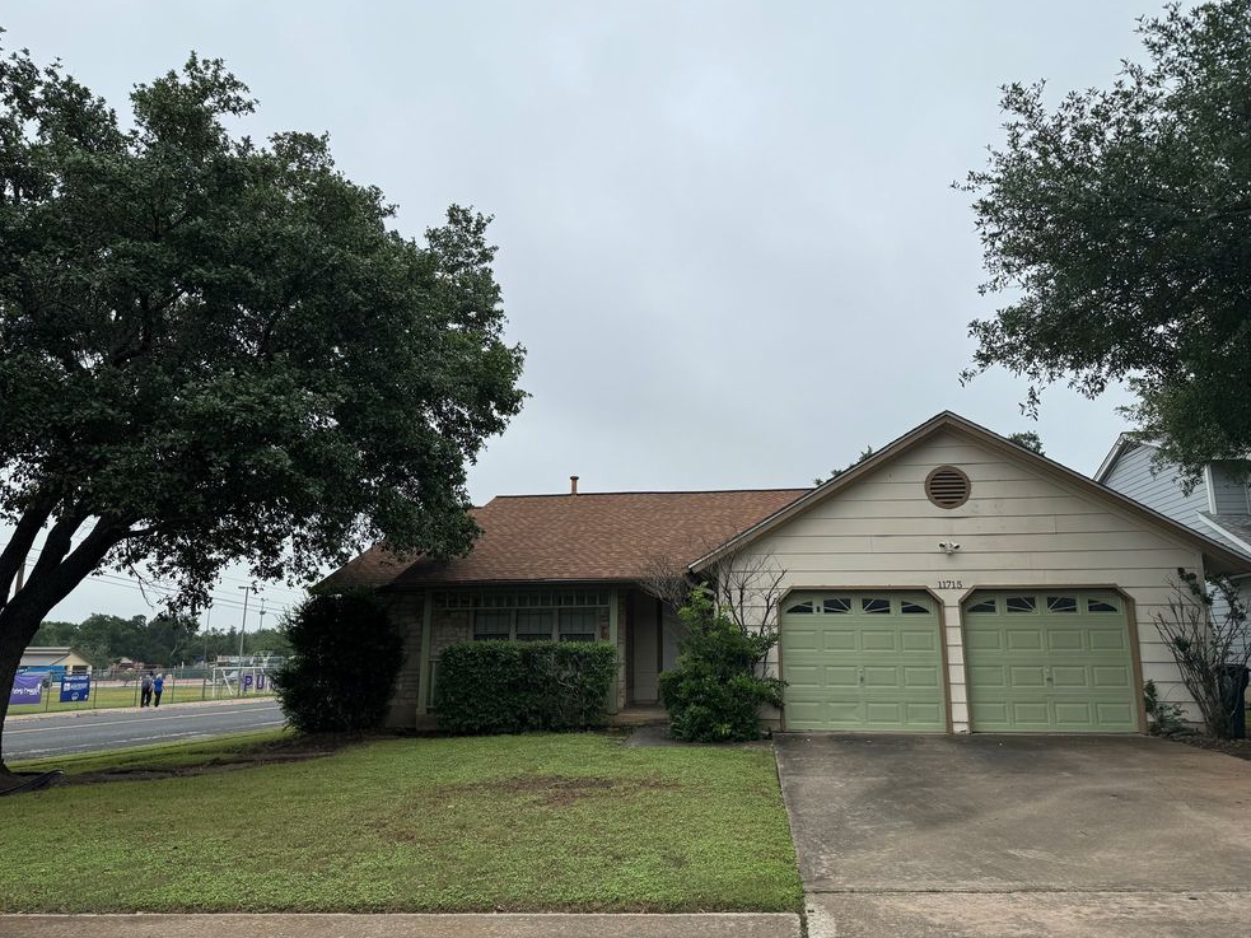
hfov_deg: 69.4
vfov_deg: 54.9
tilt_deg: +12.8
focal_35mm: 25
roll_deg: -0.4
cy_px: 452
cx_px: 640
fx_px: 903
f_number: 1.78
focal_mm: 6.76
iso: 80
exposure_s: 1/1678
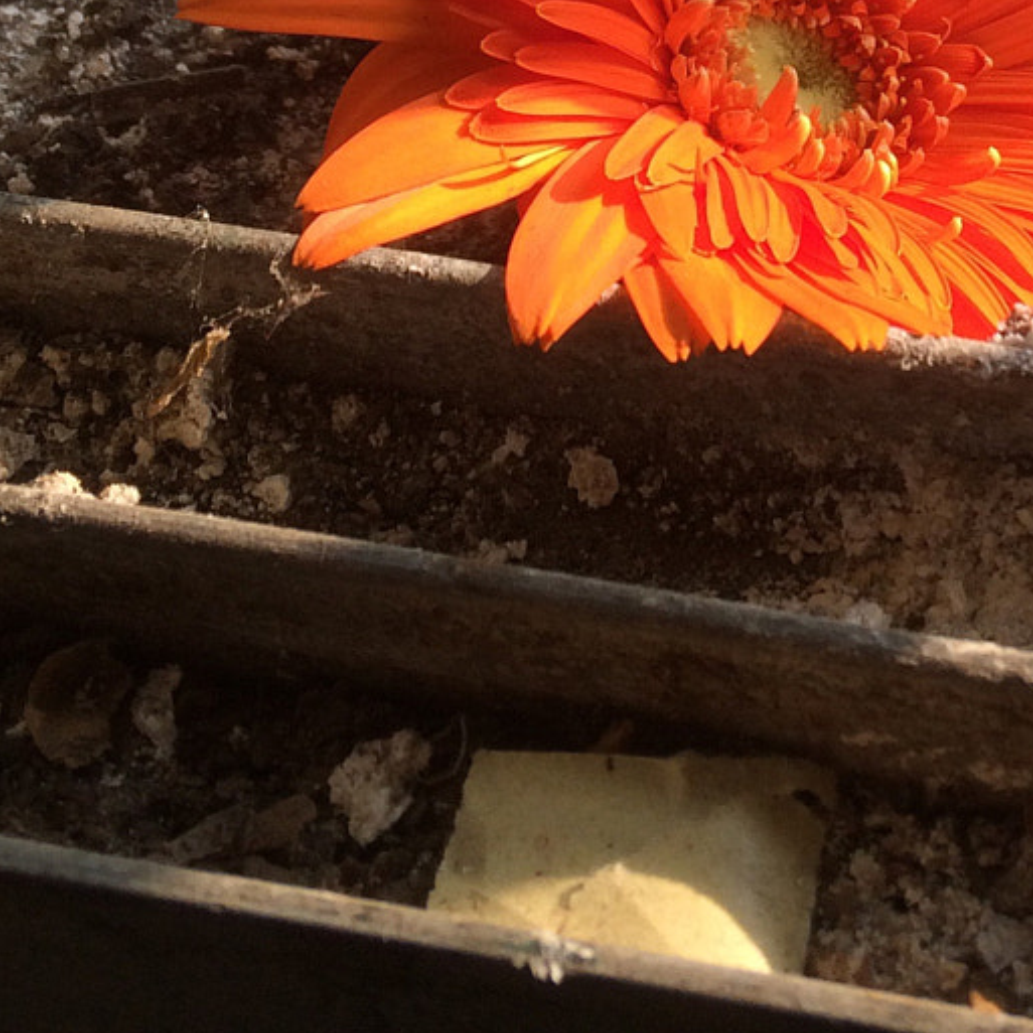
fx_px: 2701
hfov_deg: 21.2
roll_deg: -1.8
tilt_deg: -39.0
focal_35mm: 80
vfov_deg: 20.2
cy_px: -226
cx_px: 916
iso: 32
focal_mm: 4.15
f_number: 2.2
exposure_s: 1/612
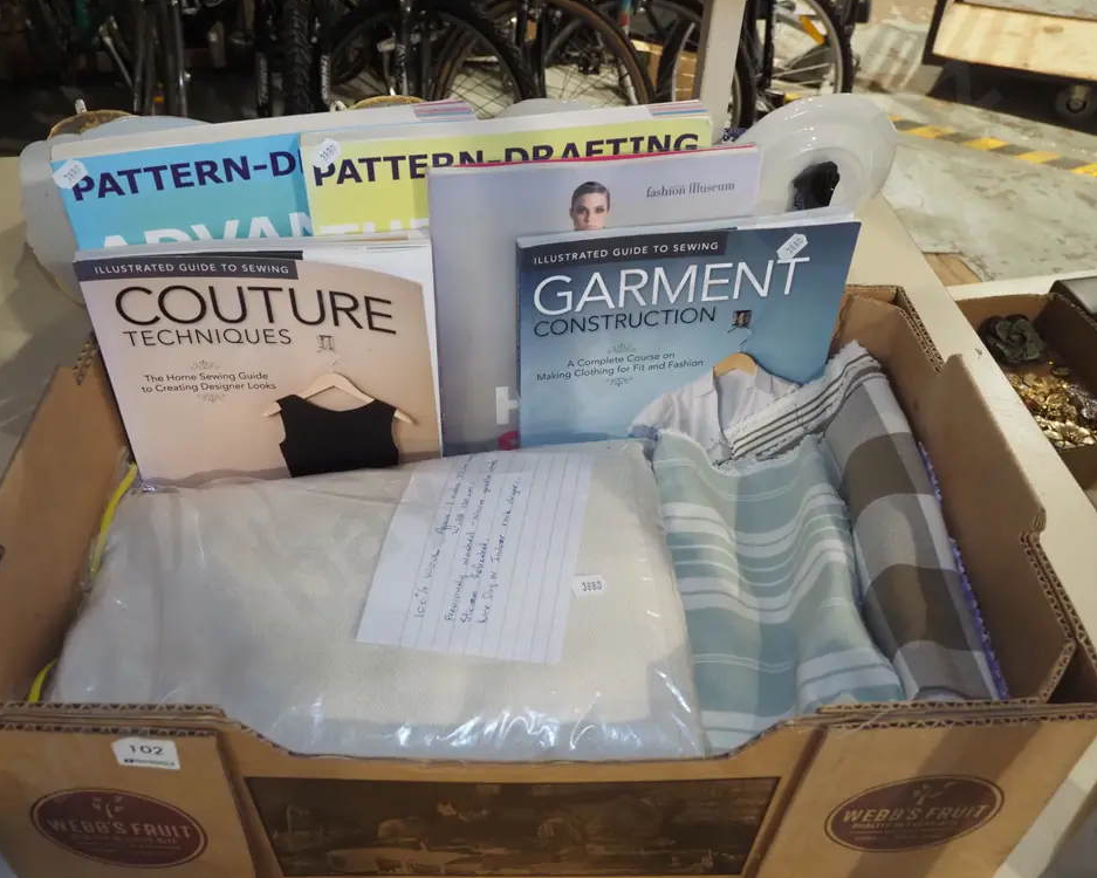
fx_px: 1039
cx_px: 503
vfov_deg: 45.8
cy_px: 432
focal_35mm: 32
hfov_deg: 55.6
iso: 2500
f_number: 5
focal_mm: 15
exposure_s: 1/125
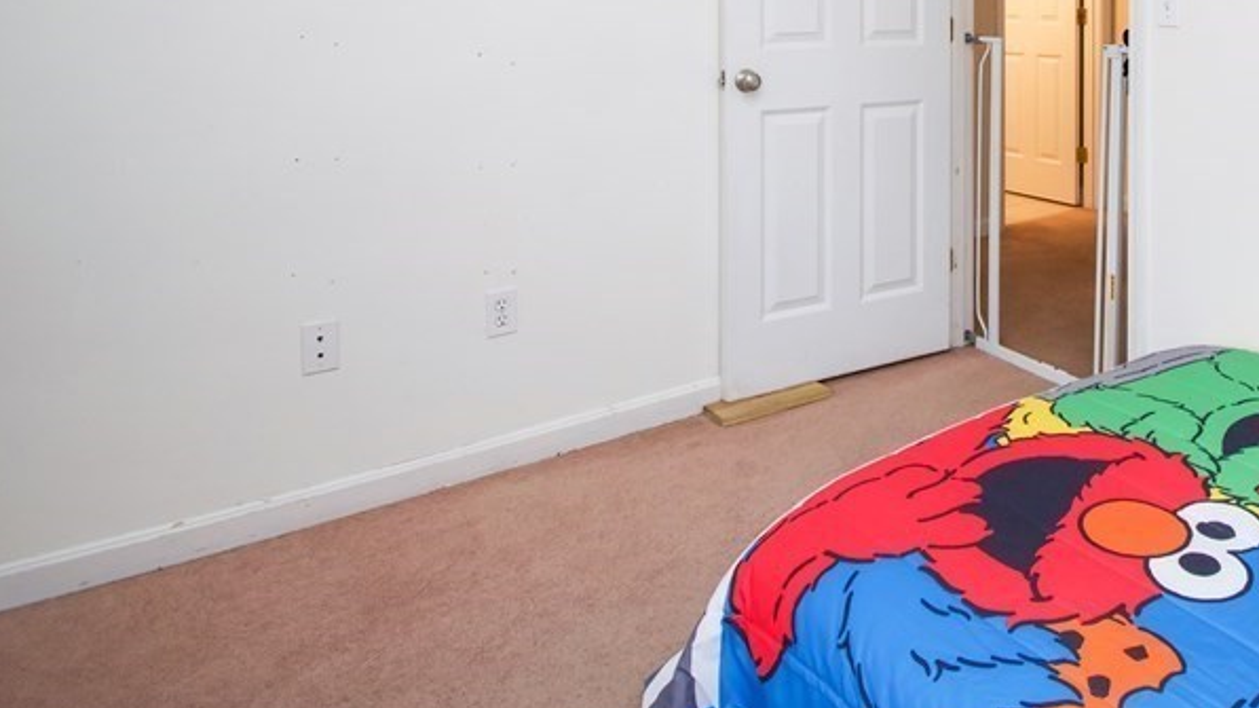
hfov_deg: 62.1
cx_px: 1058
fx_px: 901
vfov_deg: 39.0
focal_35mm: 27
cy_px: 35
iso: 800
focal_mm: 10
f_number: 5
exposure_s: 1/100
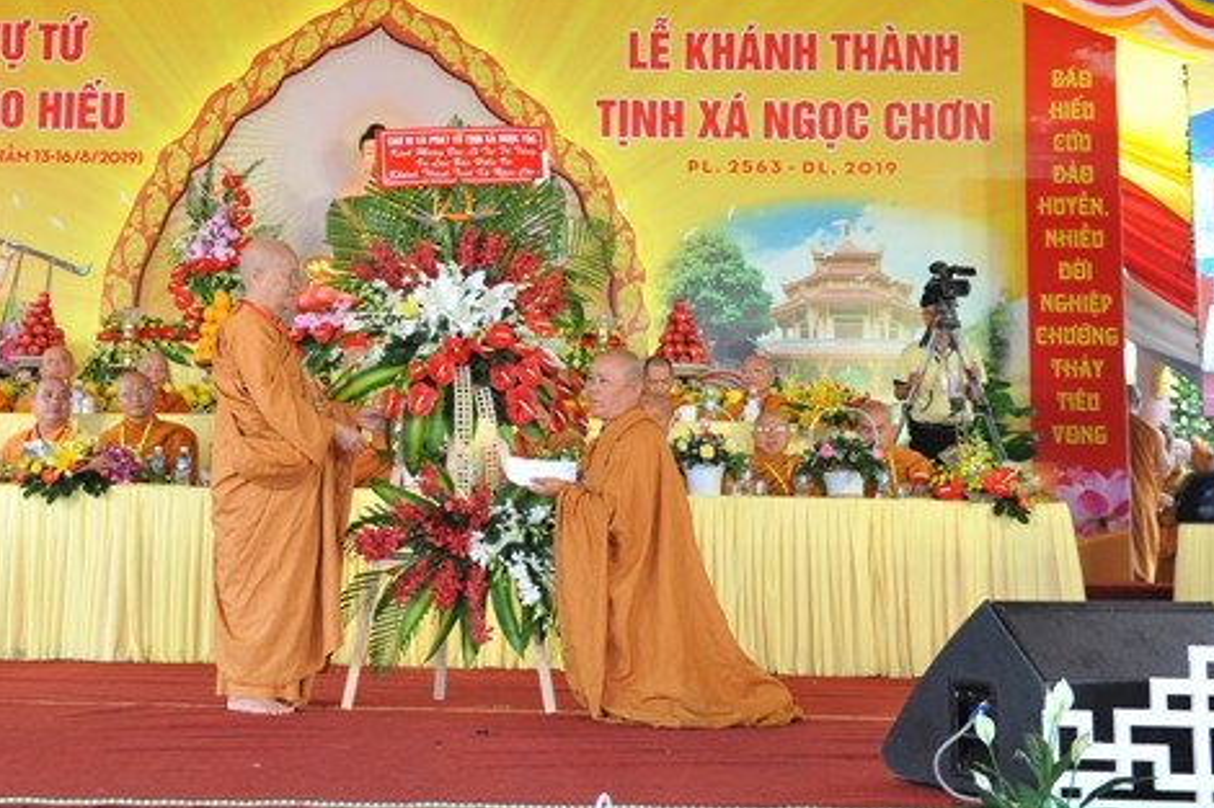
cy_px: 346
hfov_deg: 39.9
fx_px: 1652
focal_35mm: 49
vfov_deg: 27.5
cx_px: 408
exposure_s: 1/60
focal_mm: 36
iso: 640
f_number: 5
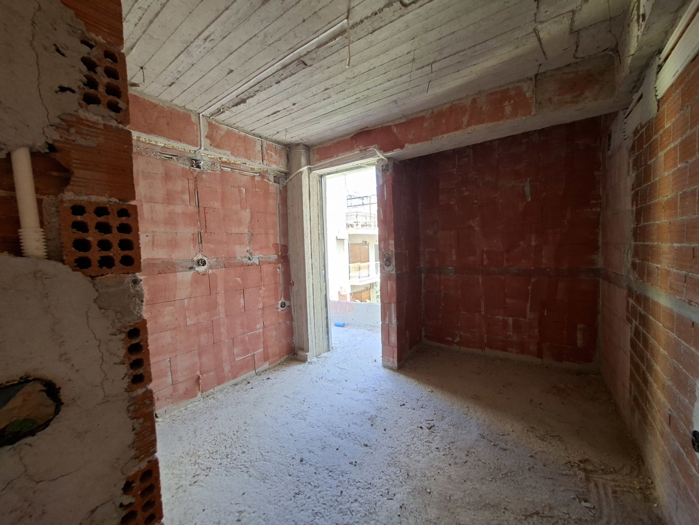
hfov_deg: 106.2
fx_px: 263
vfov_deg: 89.9
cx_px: 350
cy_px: 262
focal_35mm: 13
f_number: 2.2
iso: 50
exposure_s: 1/40
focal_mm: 1.74
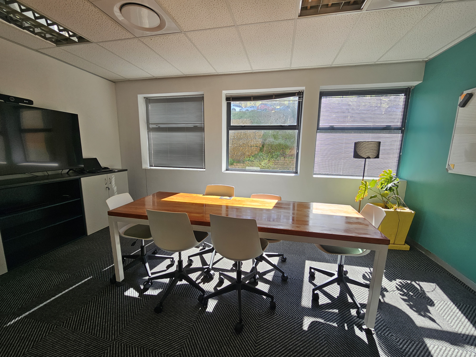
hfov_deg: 106.2
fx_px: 179
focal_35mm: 13
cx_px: 238
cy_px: 178
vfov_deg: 89.9
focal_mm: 2.2
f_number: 2.2
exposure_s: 1/359
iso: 50
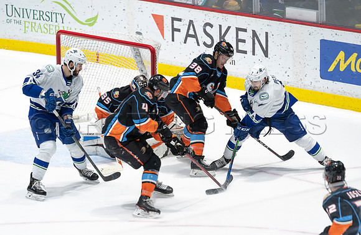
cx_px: 168
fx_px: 2382
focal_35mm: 239
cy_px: 141
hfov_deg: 8.7
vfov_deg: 5.6
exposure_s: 1/640
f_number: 4
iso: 1600
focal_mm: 200
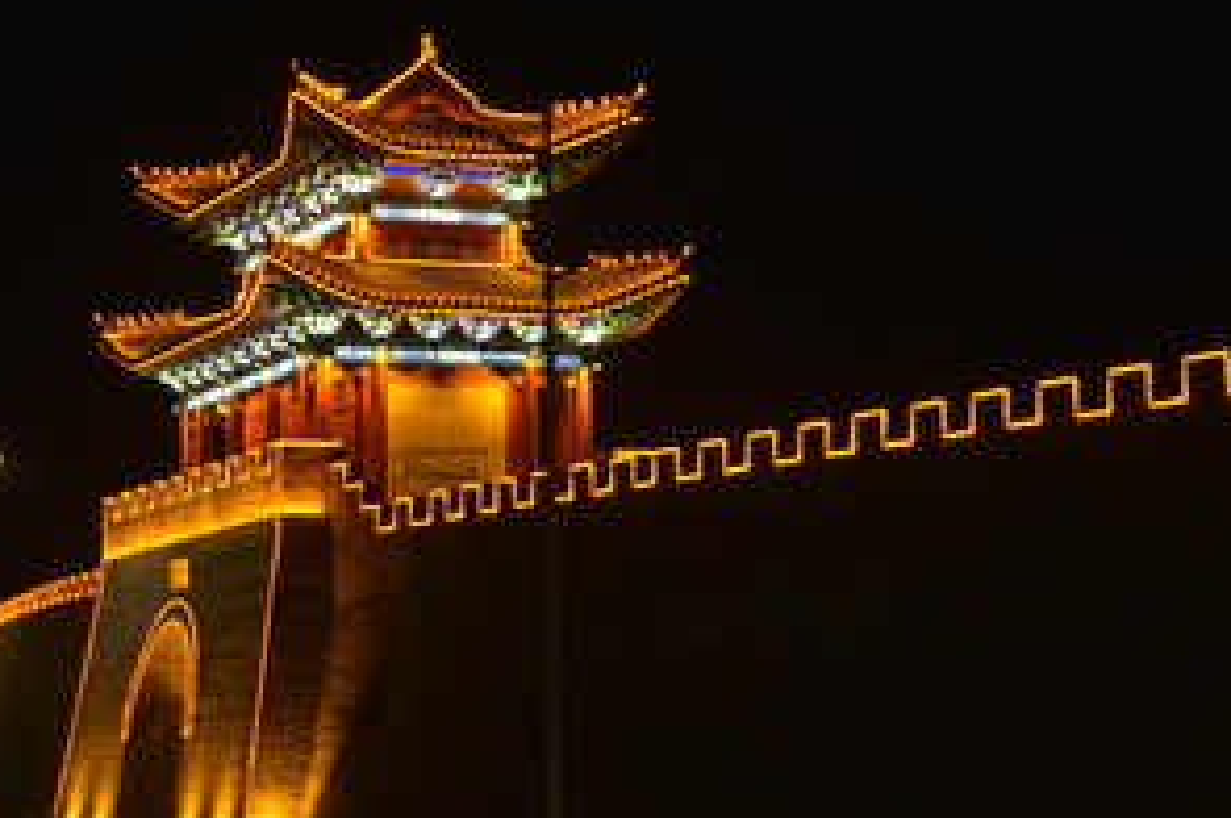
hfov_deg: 20.6
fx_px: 3381
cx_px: 582
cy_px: 409
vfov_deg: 13.8
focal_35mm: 99
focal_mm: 36
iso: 100
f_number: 5
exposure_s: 1/5
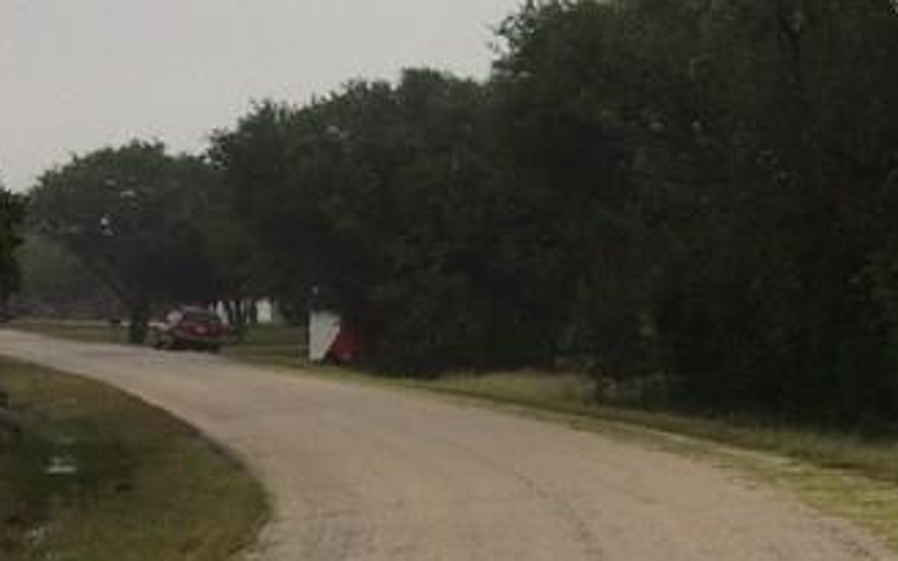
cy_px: 345
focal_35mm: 96
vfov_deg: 13.6
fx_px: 2349
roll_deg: +3.1
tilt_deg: -5.0
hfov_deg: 19.1
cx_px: 1325
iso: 32
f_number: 2.2
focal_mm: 4.15
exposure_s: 1/283
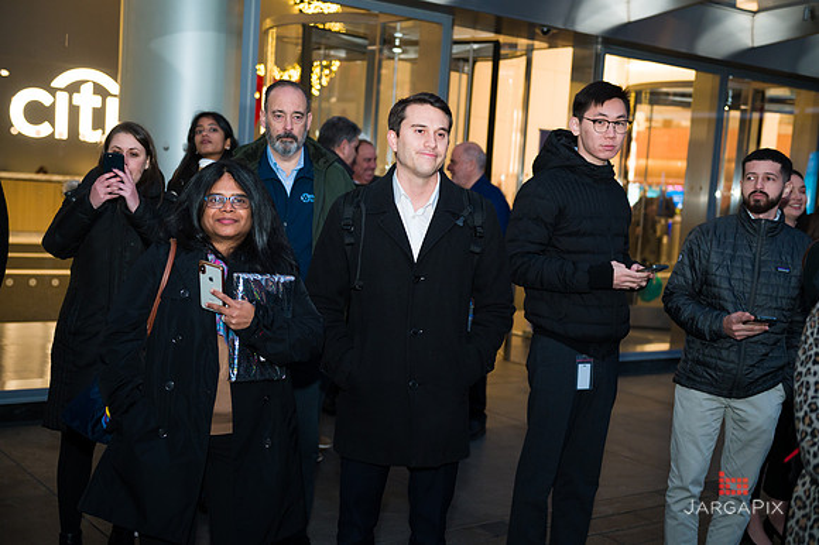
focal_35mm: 48
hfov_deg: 41.1
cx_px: 410
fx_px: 1091
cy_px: 272
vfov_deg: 28.0
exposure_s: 1/200
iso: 1600
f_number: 4
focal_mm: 48
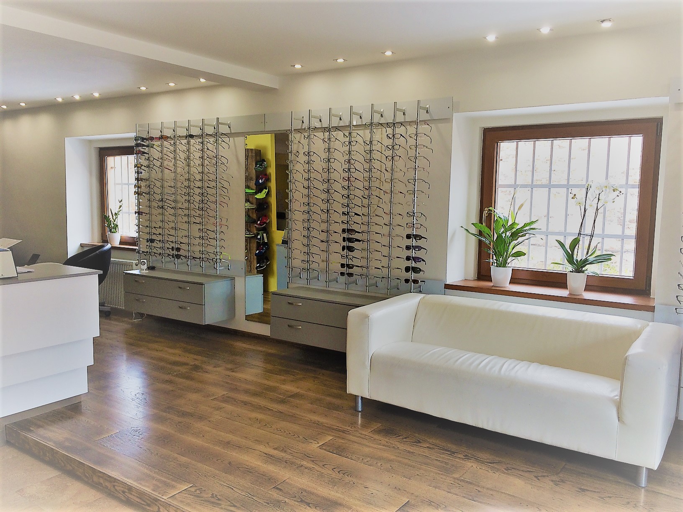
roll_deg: +0.5
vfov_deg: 48.2
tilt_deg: -7.6
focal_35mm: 29
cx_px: 342
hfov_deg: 61.7
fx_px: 572
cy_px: 256
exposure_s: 1/101
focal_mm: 4.15
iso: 32
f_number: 2.2
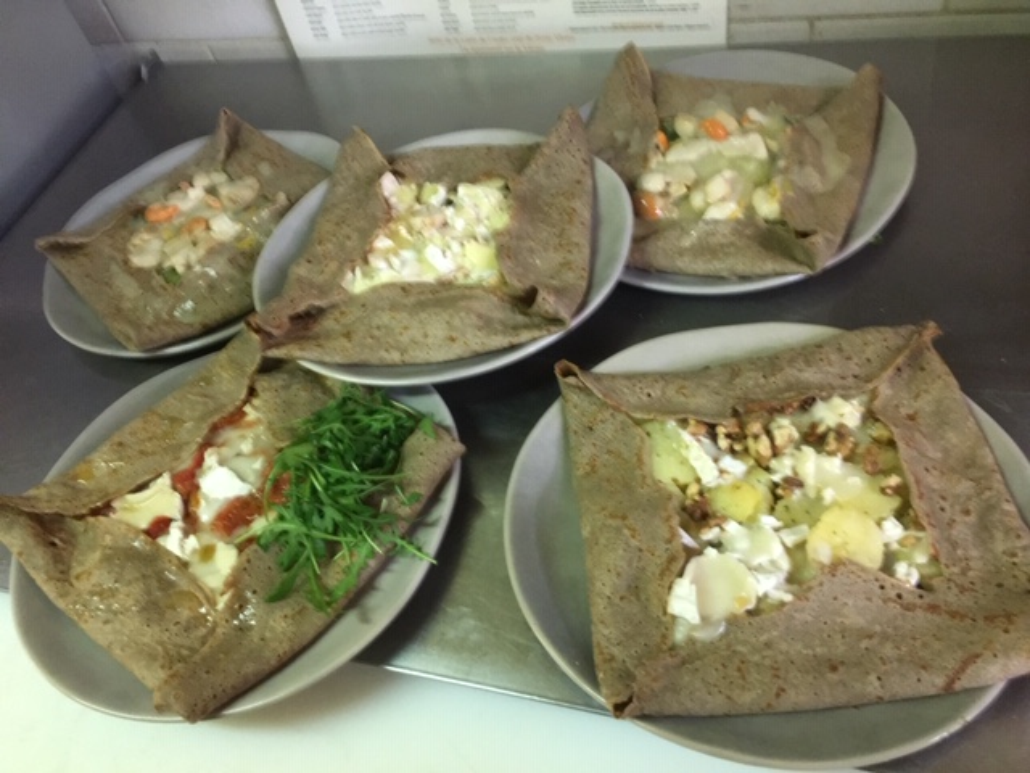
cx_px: 515
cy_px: 386
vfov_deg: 48.2
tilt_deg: -49.1
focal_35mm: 29
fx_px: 863
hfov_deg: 61.7
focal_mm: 4.15
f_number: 2.2
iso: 250
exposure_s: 1/17
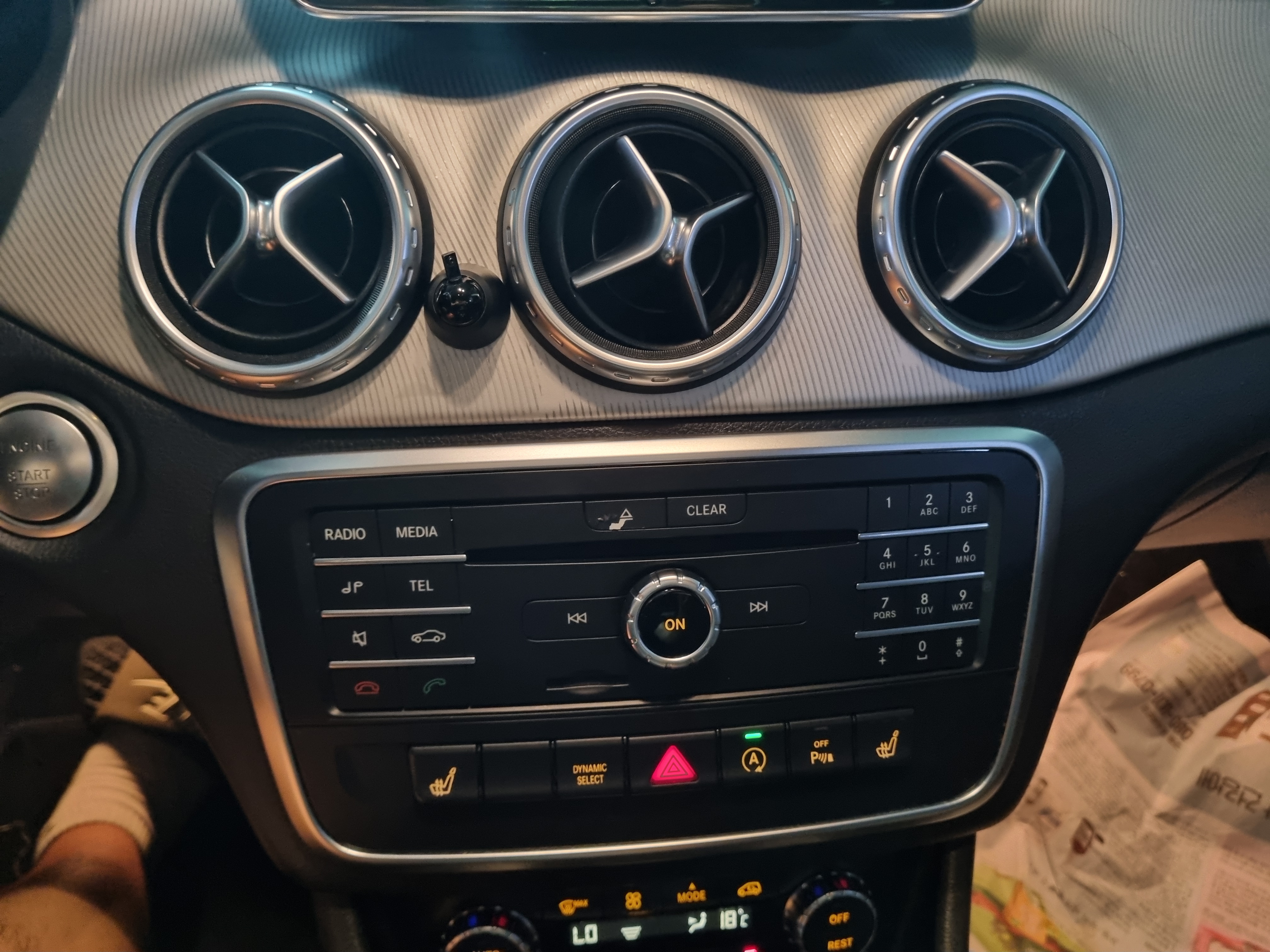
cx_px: 635
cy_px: 476
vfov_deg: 53.1
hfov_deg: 67.3
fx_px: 954
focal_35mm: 26
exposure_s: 1/24
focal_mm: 5.4
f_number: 1.8
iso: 1000
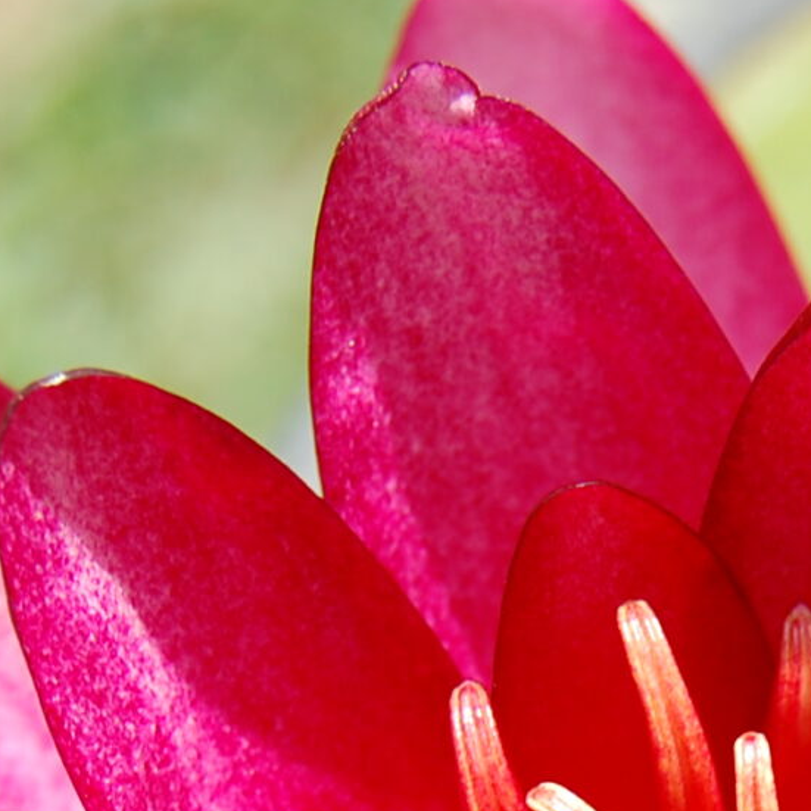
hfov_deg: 8.4
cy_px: 1152
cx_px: 879
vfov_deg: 8.3
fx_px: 5486
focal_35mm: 207
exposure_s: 1/250
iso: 200
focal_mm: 35
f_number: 8
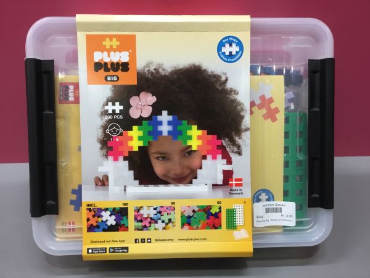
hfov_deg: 58.4
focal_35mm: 31
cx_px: 185
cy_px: 139
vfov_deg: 45.4
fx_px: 331
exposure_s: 1/33
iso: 80
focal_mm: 3.3
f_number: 2.4
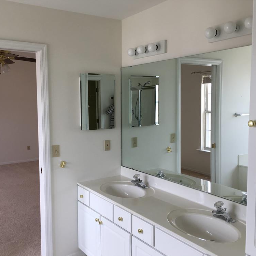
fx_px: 293
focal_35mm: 35
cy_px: 130
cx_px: 112
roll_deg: +1.1
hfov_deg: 47.1
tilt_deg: -5.8
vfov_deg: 47.2
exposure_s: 1/120
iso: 32
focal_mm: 4.15
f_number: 2.2
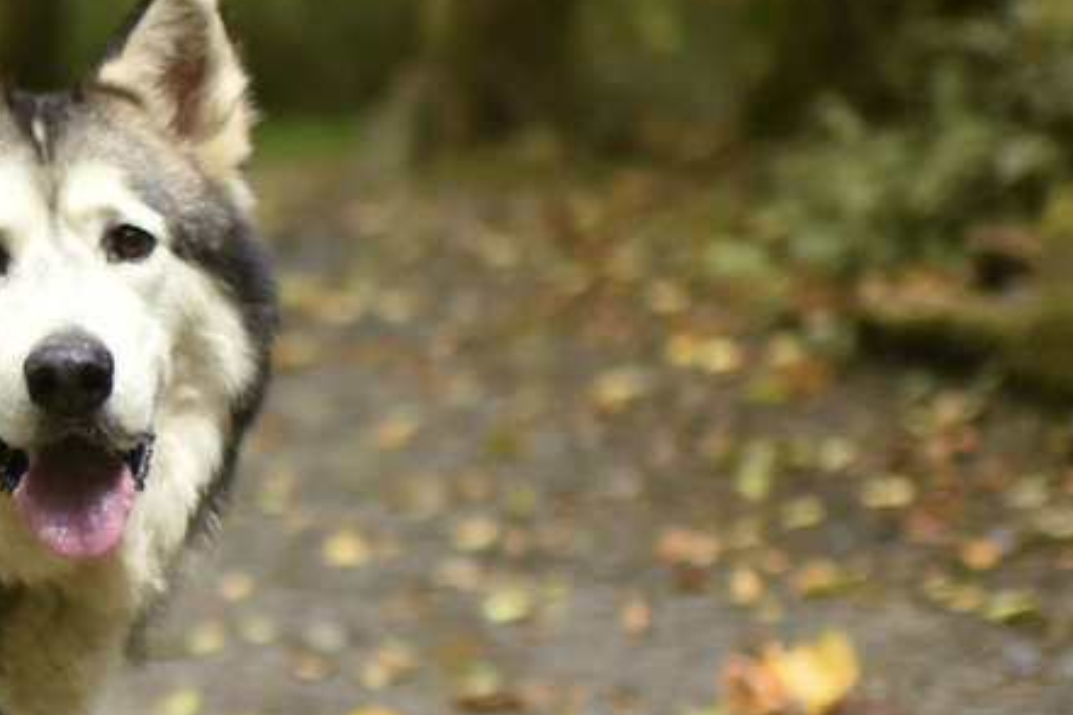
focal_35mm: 127
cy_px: 428
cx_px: -243
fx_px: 3785
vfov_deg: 10.8
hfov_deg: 15.5
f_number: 1.6
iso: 800
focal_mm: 35
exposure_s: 1/1600
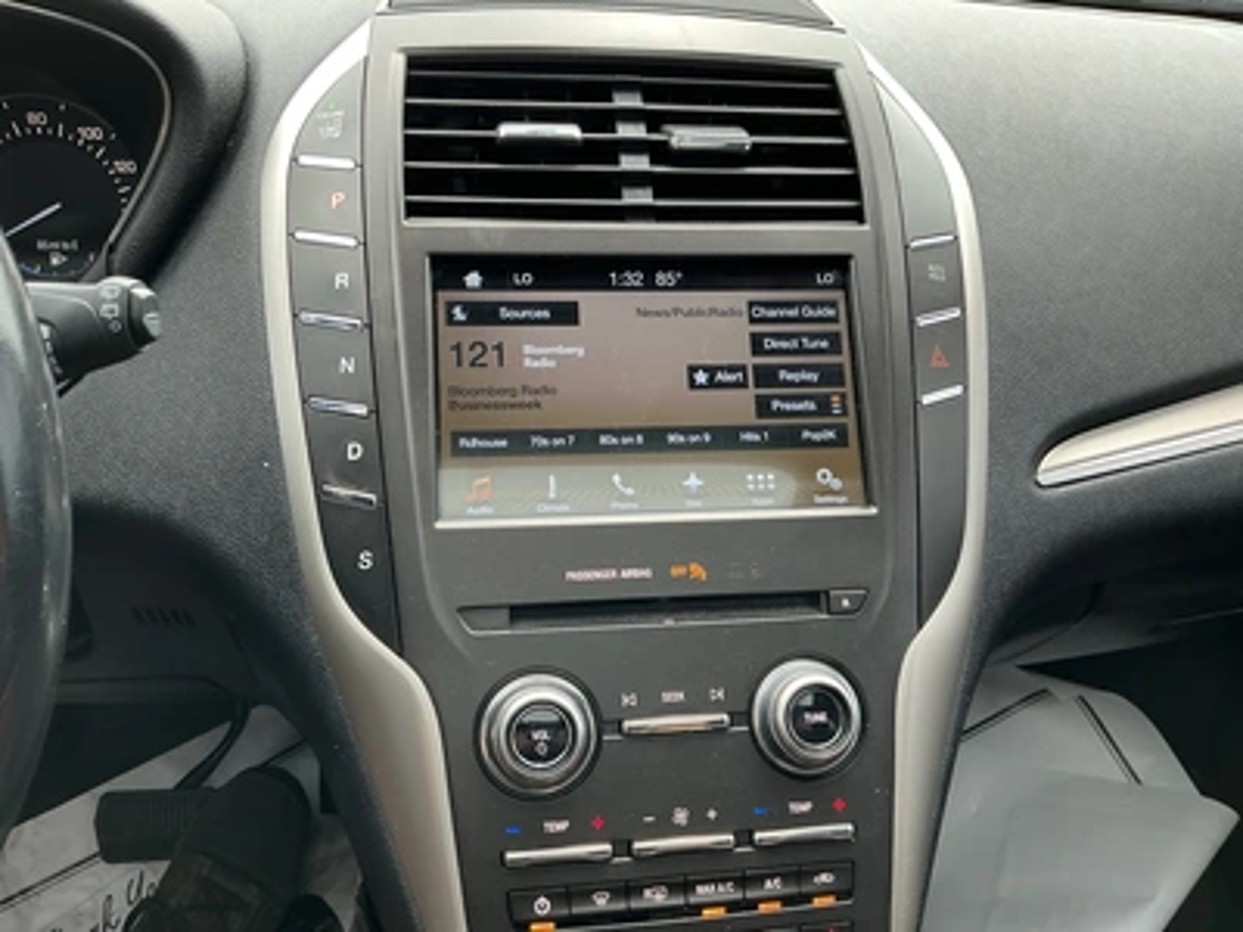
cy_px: 466
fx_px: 1005
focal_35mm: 28
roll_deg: -1.3
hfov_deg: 63.4
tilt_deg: -28.1
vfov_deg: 49.7
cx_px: 622
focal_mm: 3
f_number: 1.8
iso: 40
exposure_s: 1/122
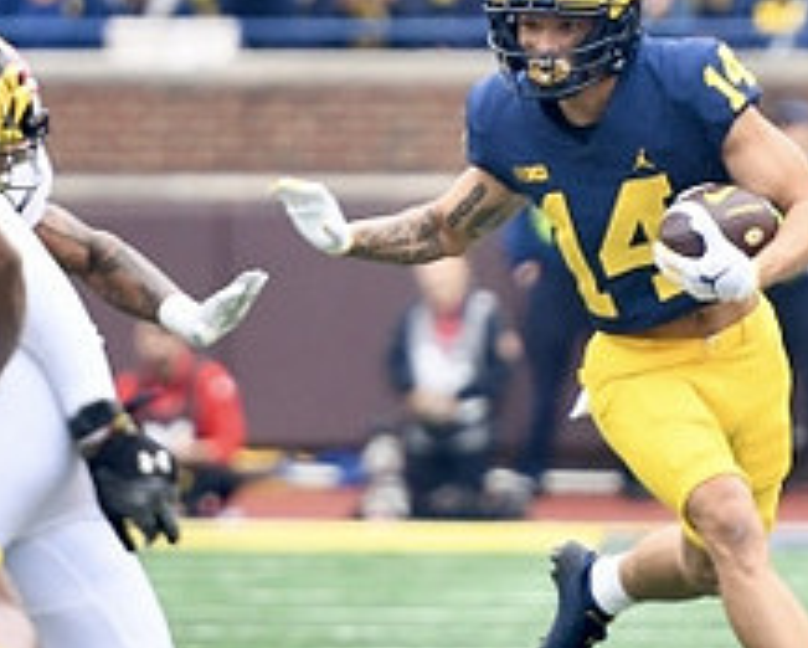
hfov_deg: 2.6
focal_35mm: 752
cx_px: 562
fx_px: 17999
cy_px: 298
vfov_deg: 2.1
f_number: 2.8
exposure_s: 1/1250
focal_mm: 200
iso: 800
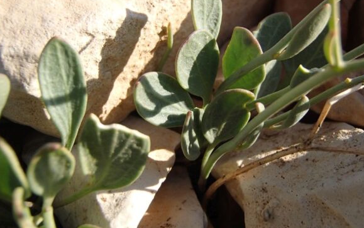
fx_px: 516
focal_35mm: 52
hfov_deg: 38.7
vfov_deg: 24.8
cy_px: 84
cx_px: 216
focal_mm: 6.64
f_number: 4.7
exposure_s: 1/320
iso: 100
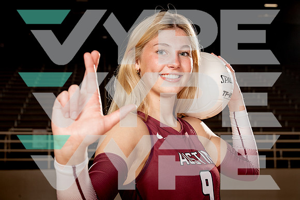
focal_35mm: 64
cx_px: 150
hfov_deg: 31.4
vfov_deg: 21.3
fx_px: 533
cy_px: 100
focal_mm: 64
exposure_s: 1/250
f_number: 8
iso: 100
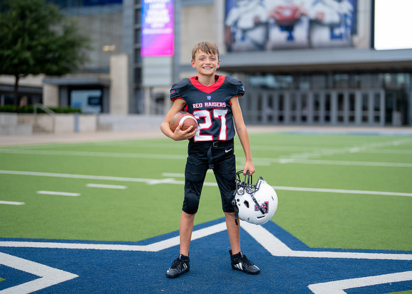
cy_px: 142
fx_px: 700
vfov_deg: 23.7
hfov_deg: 32.8
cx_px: 228
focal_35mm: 60
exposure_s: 1/1250
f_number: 1.2
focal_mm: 50
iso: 100
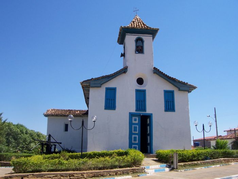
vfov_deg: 41.8
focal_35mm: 34
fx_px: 234
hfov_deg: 54.0
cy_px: 90
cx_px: 119
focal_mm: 5.6
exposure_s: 1/500
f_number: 5.6
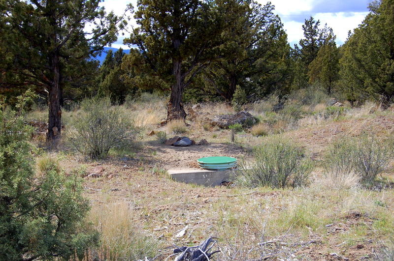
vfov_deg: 23.7
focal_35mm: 57
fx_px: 623
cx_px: 197
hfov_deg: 35.1
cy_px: 130
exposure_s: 1/250
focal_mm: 38
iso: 200
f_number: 8
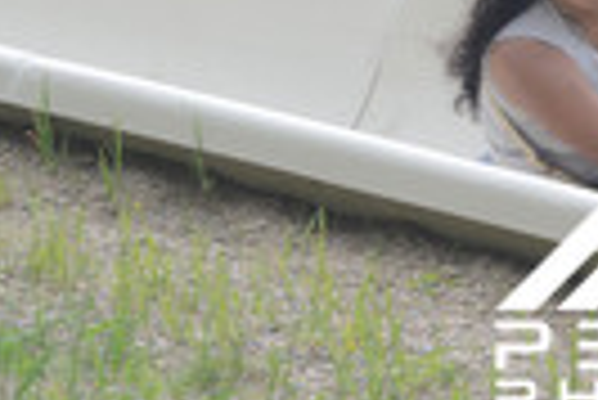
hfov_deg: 3.5
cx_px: 670
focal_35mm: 587
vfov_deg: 2.3
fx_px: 9761
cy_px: 227
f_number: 6.3
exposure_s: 1/640
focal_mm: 195
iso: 1100
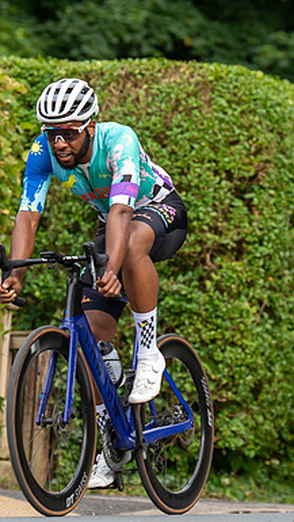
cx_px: 135
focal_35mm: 304
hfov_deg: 4.0
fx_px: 4207
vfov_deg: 7.1
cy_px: 173
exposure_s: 1/800
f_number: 4
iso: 400
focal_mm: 144
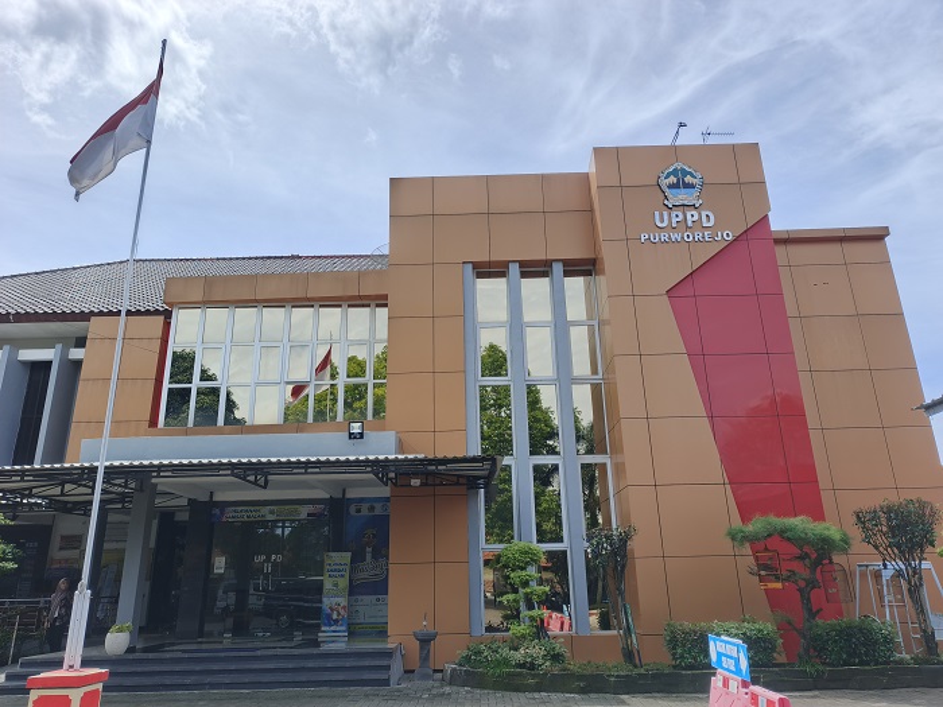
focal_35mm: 23
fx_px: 627
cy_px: 354
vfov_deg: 58.9
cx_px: 472
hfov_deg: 73.9
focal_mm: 5.89
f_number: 1.8
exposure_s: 1/73.7
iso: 50
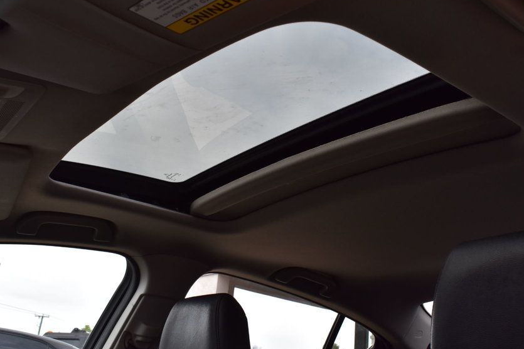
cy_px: 175
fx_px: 562
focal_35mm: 39
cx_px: 250
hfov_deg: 50.0
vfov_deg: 34.5
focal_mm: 21
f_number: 10
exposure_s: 1/320
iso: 400
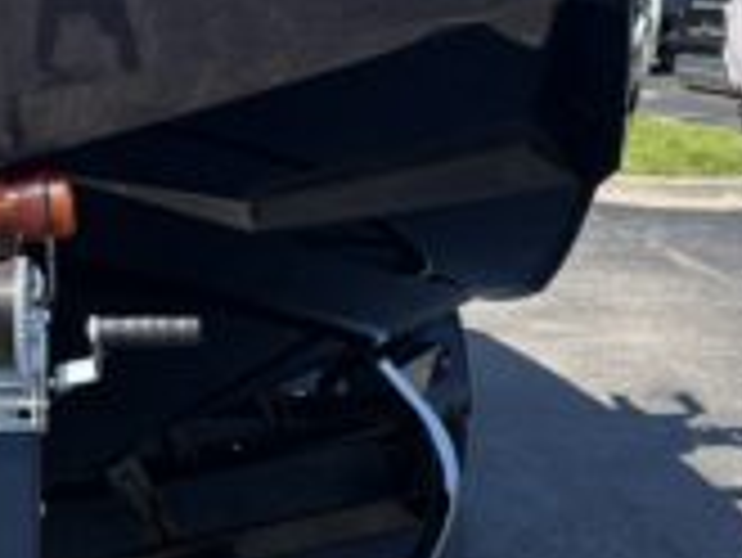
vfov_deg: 17.5
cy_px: 162
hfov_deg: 22.5
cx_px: 29
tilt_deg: -4.4
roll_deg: +2.2
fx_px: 1802
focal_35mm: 84
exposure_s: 1/1984
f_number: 1.6
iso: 50
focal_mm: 5.96
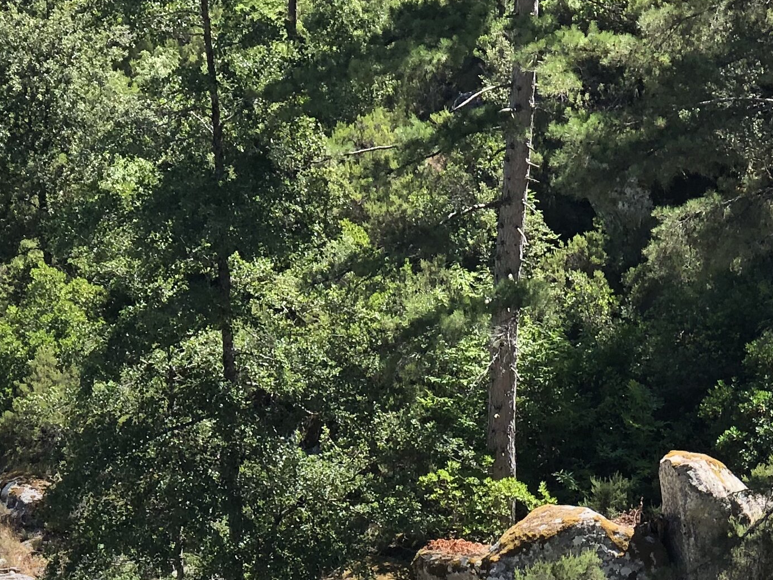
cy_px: 709
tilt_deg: -9.8
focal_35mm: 151
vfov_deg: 9.7
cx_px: 573
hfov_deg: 13.0
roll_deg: +0.2
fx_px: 3372
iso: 16
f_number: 2.4
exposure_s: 1/397
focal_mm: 6
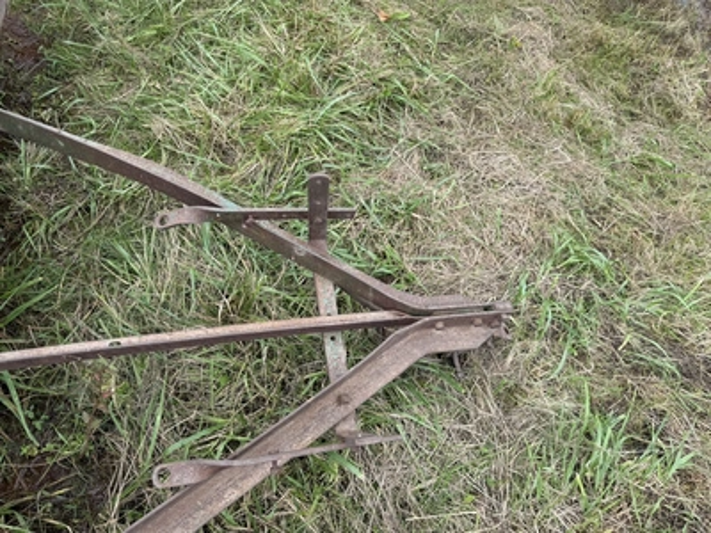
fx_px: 493
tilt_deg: -54.6
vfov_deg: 56.8
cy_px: 266
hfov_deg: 71.6
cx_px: 356
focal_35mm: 24
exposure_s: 1/920
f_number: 1.78
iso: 80
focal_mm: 6.76
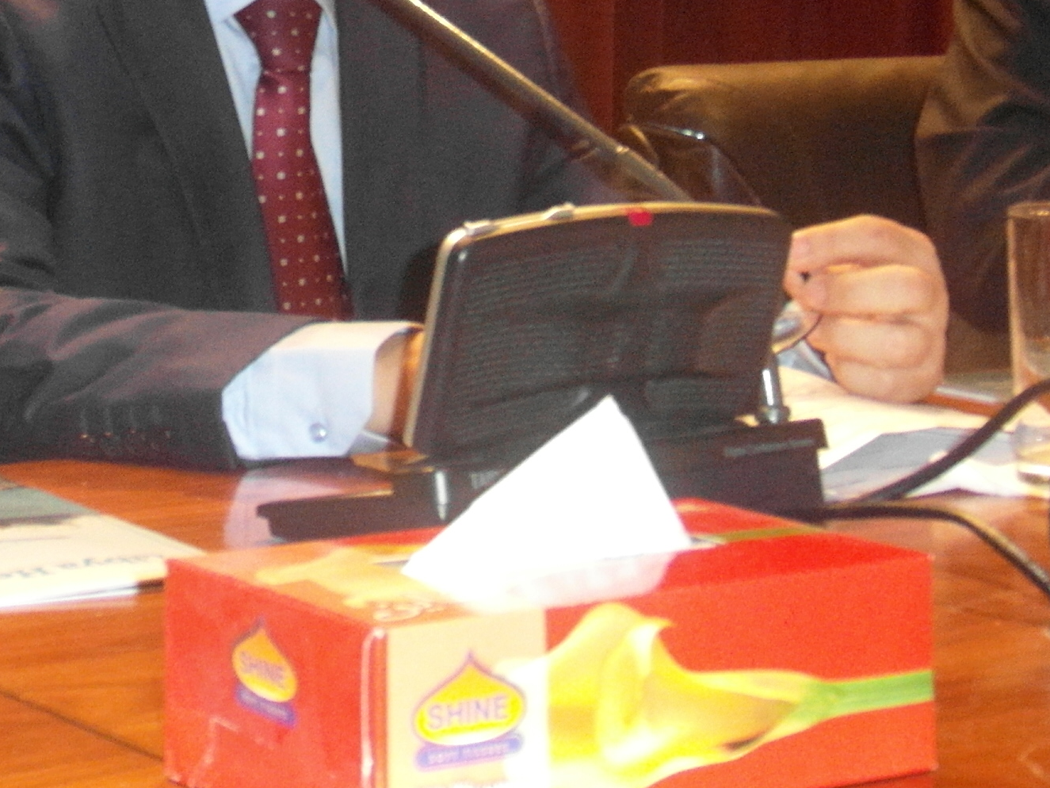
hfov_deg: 19.3
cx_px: 221
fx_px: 3064
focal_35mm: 101
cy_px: -140
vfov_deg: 14.2
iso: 400
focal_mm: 6.8
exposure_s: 1/45
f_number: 3.6
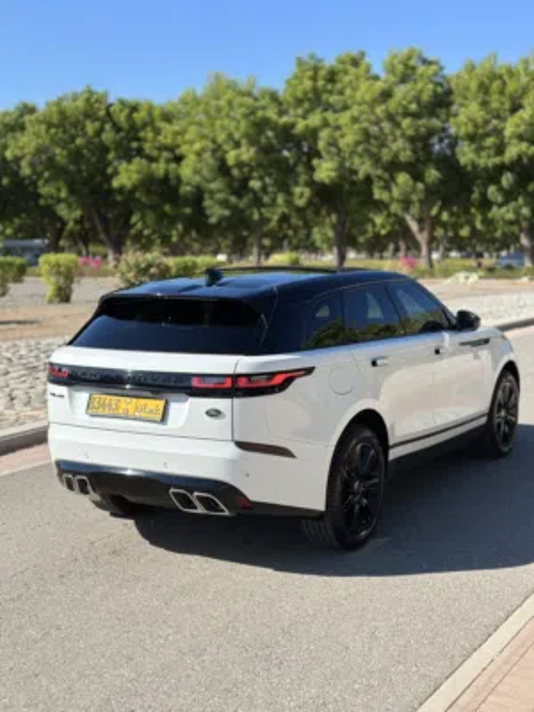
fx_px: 987
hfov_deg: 30.3
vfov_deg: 39.7
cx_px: 267
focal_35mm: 48
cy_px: 356
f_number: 1.78
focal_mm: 6.86
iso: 100
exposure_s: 1/8197
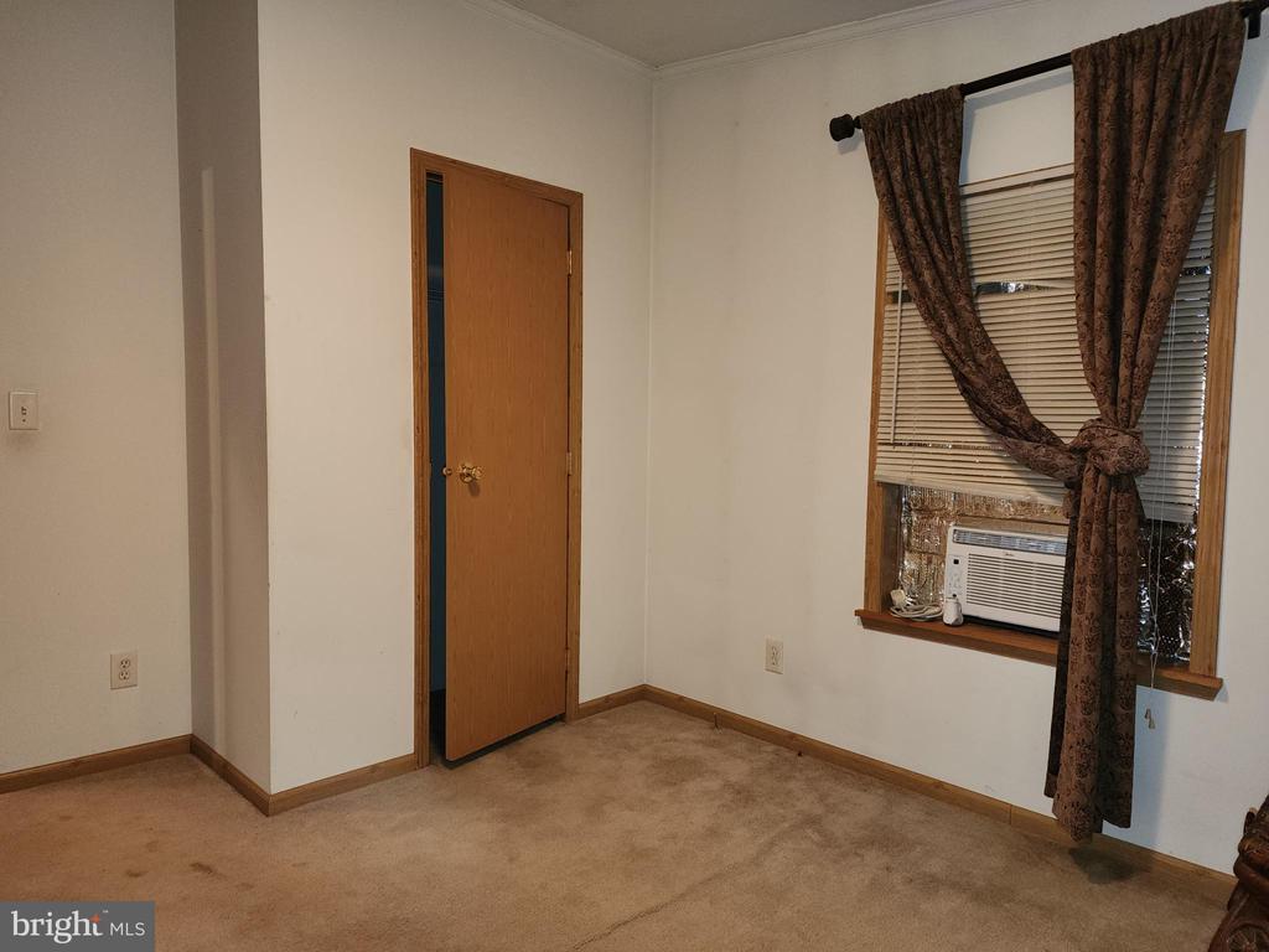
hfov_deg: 73.9
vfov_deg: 58.9
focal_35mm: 23
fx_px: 843
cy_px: 476
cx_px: 634
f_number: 1.8
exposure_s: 1/20
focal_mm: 6.4
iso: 160
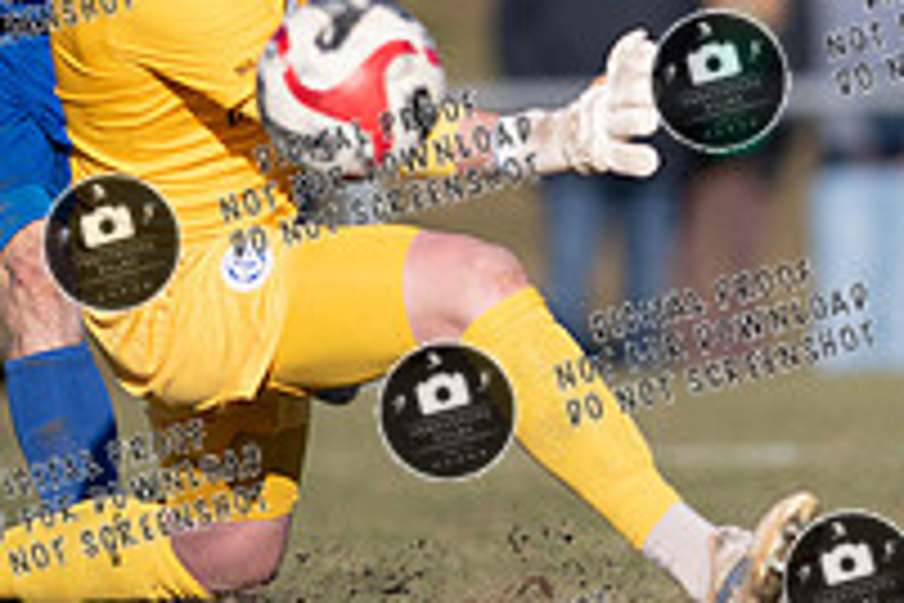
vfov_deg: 1.6
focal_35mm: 866
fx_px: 21745
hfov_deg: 2.4
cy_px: -29
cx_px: 1012
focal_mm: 300
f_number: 3.2
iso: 90
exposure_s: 1/1600
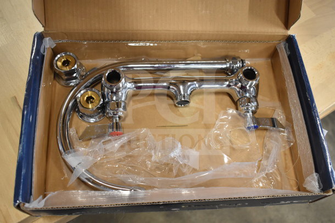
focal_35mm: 36
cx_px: 168
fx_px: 335
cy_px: 112
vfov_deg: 36.9
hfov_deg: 53.1
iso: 1600
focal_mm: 24
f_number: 4
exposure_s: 1/40
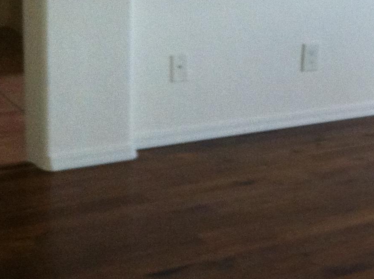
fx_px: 1111
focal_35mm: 103
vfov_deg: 14.3
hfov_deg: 18.0
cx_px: 473
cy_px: 101
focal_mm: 3.85
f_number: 2.8
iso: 250
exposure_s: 1/15
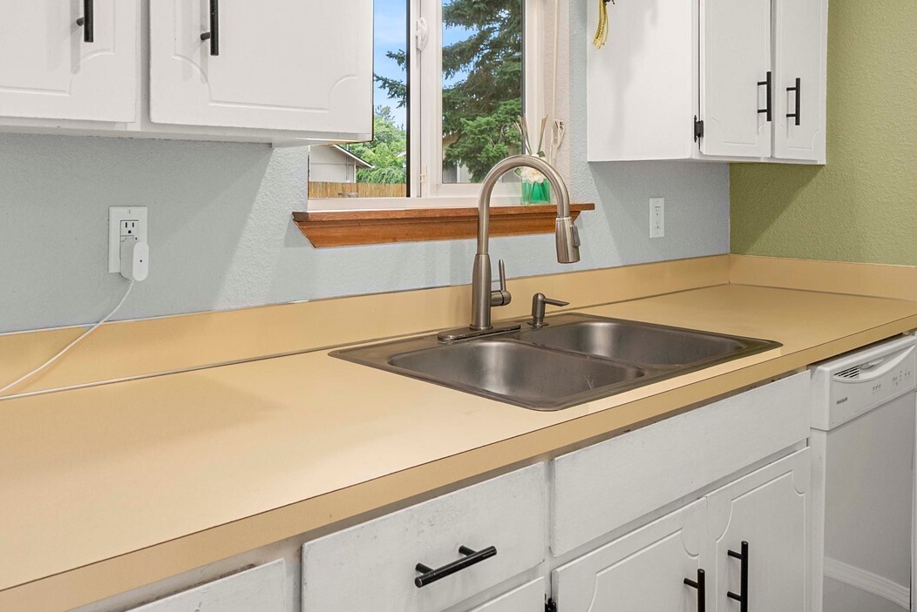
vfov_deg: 44.5
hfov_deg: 62.9
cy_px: 214
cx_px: 354
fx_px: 739
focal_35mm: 29
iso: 1000
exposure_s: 1/30
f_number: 7.1
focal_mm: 18
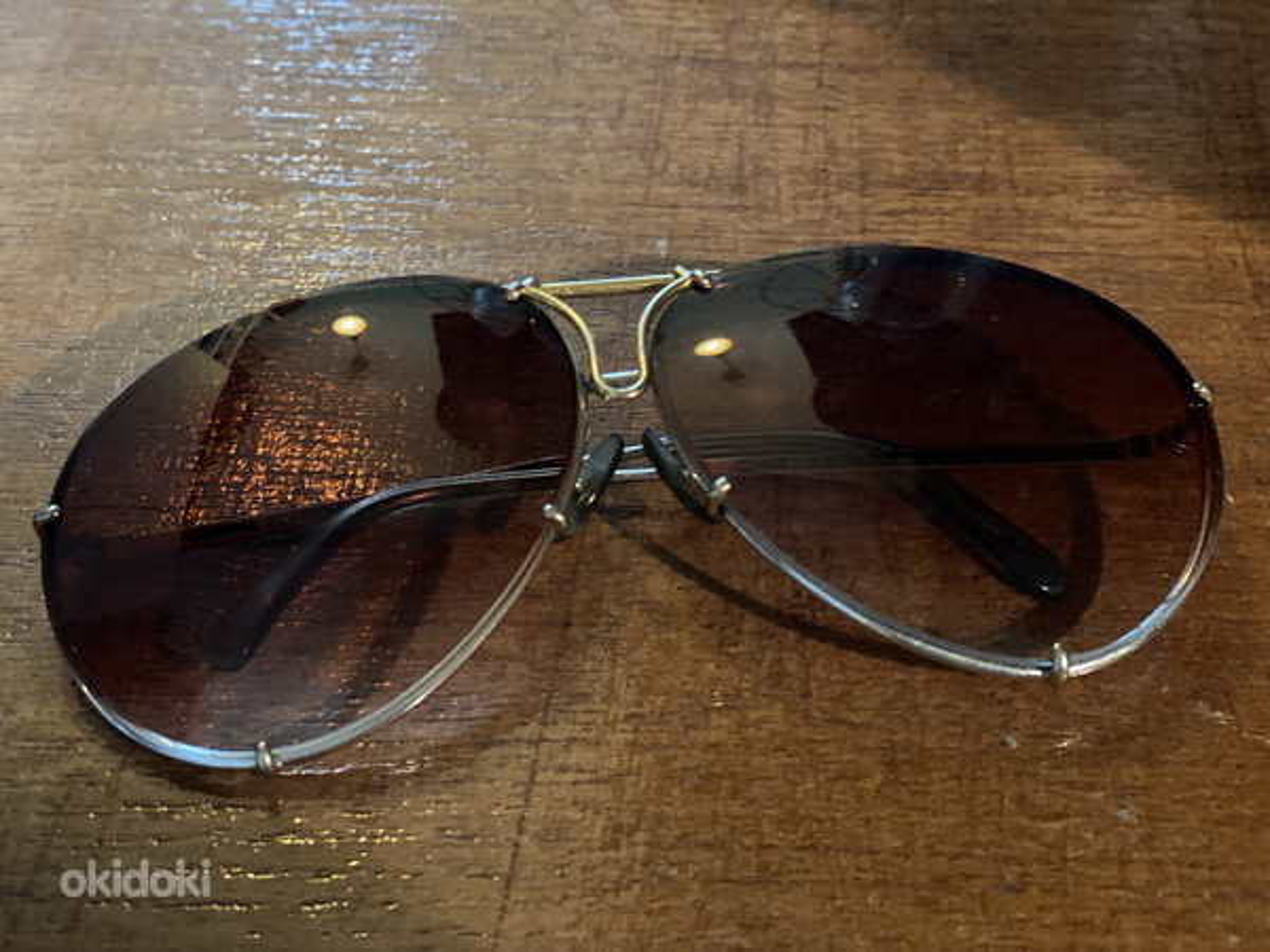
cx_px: 635
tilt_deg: -46.7
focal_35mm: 52
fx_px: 1908
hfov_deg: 36.8
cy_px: 476
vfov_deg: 28.0
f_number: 2
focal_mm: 6
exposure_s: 1/14
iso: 640
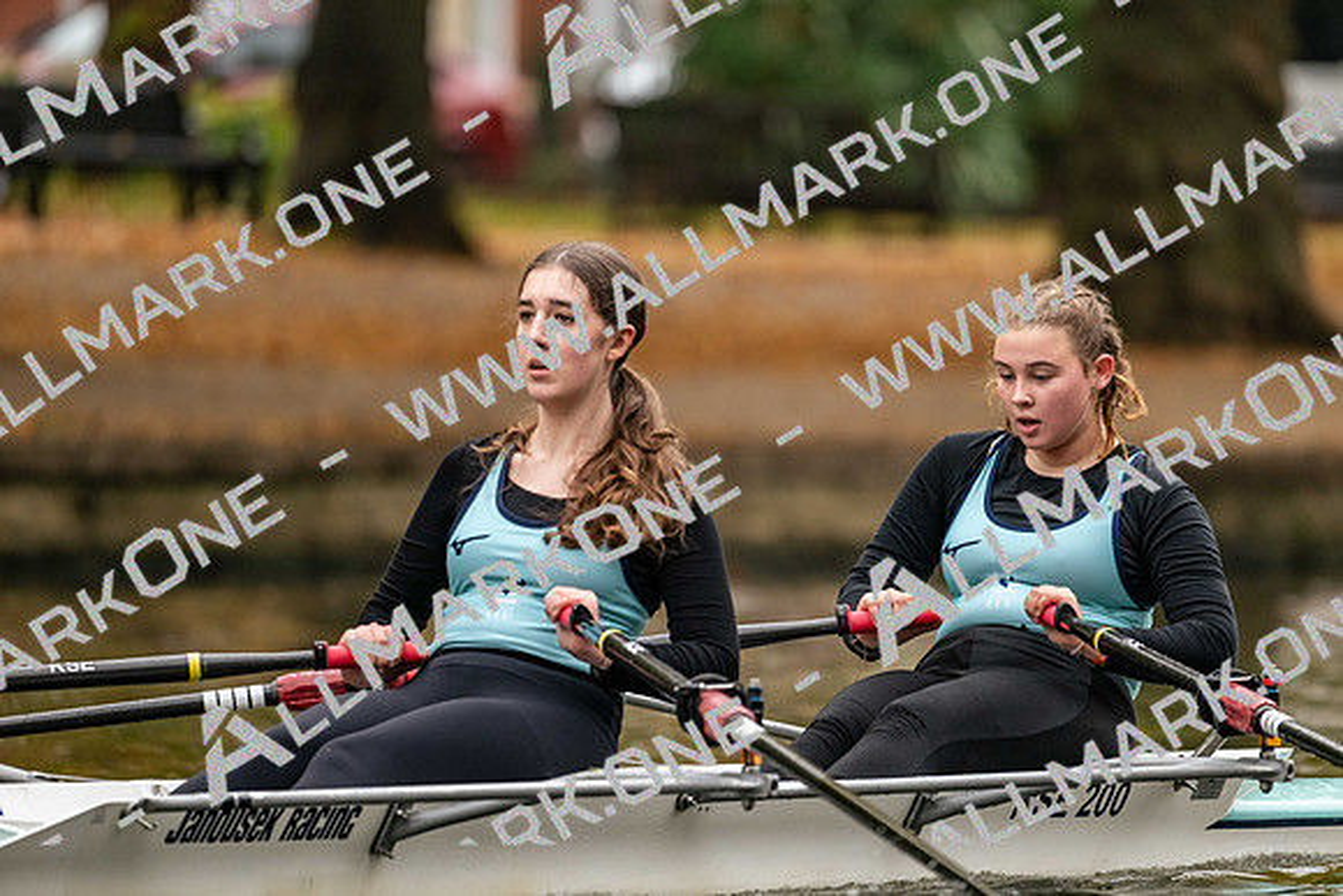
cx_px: 672
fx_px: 14925
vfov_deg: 3.4
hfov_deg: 5.2
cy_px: 448
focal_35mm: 400
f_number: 4.5
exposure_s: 1/2500
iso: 2800
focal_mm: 400
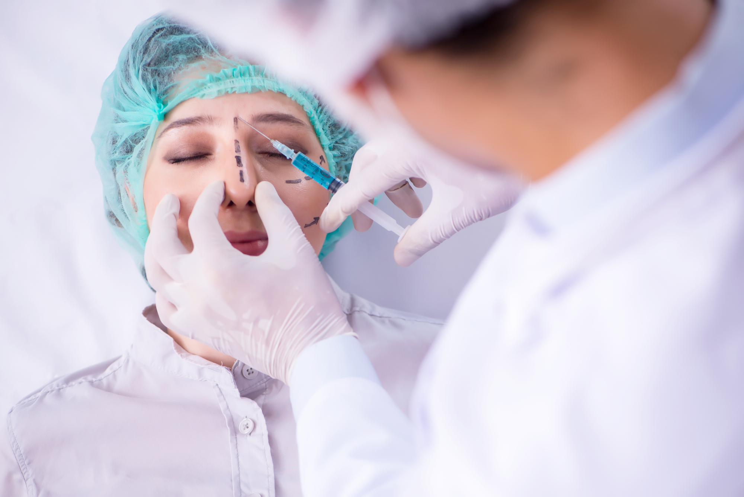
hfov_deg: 19.4
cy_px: 248
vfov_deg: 13.1
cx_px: 372
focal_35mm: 105
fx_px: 2171
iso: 100
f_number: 5
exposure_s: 1/80
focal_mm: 105
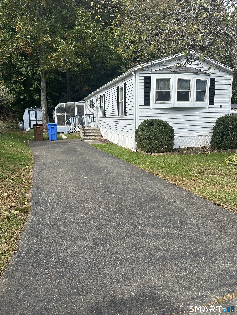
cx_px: 118
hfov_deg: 56.8
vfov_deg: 71.6
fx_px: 219
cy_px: 158
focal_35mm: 24
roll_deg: +0.6
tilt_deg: -10.8
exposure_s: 1/1988
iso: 80
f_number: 1.78
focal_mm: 6.86
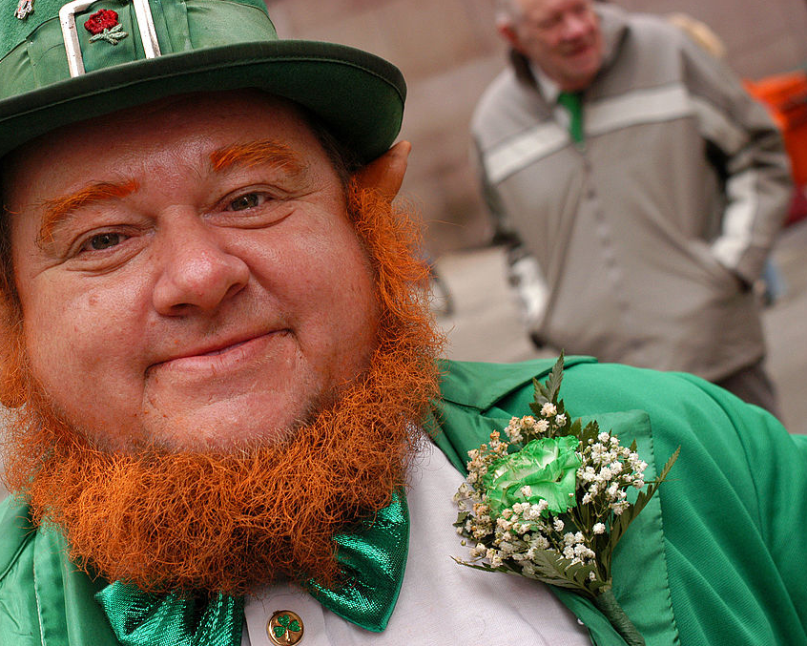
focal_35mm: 60
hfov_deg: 31.6
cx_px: 323
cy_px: 322
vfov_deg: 25.6
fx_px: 1423
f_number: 5.6
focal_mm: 35
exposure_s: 1/250
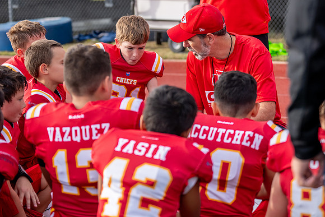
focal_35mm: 106
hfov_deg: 19.3
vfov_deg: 12.9
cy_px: 57
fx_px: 956
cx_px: 164
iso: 250
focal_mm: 70
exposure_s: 1/2000
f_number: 2.8
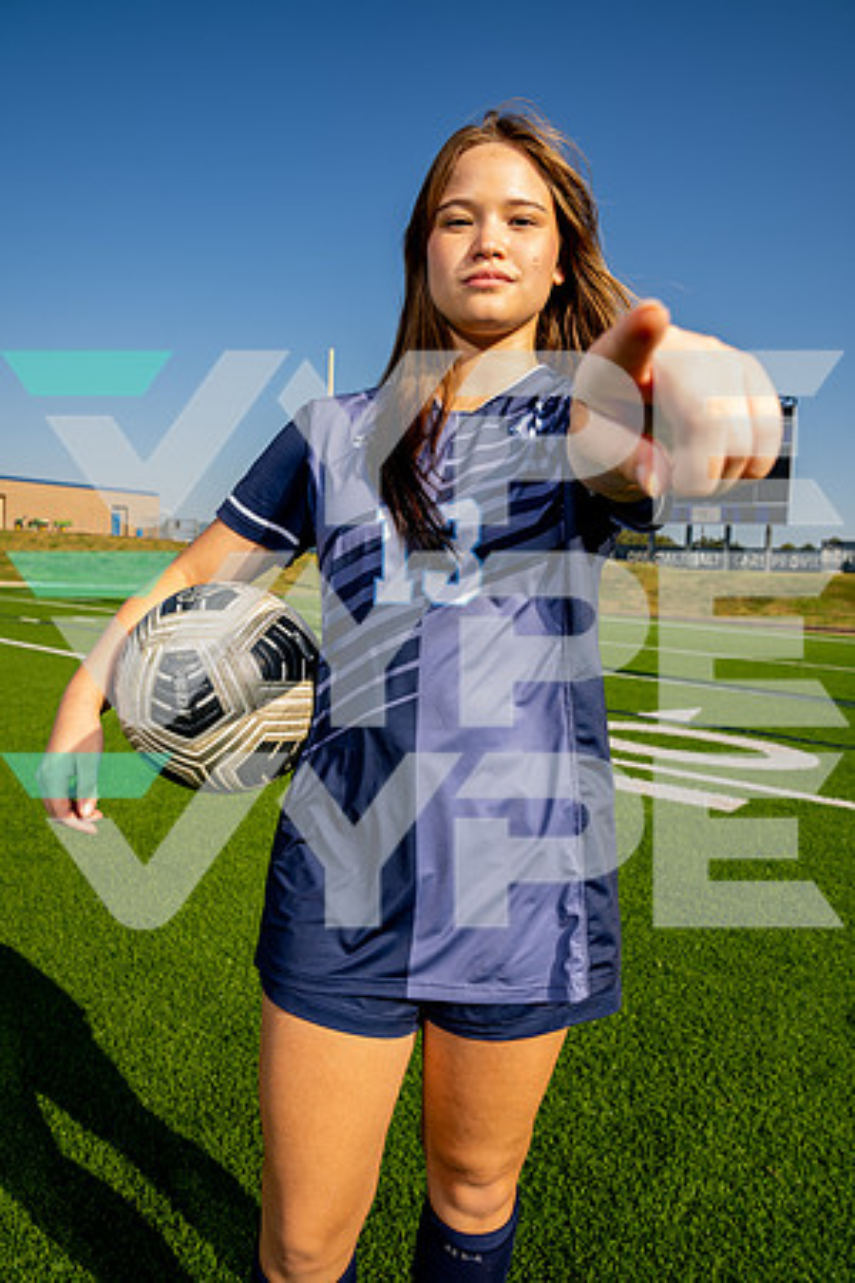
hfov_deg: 53.1
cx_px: 428
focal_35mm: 24
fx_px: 855
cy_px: 642
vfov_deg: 73.7
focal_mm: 24
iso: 50
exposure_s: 1/125
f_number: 7.1
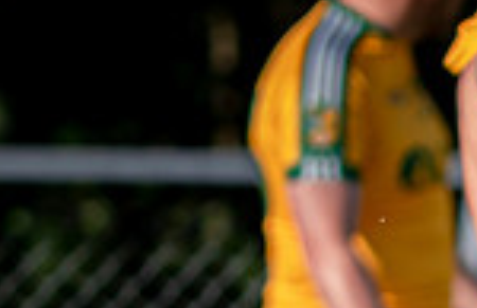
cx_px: 1012
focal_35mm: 2697
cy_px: 882
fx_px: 35406
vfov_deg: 0.5
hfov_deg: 0.8
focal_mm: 300
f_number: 2.8
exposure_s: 1/1600
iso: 180
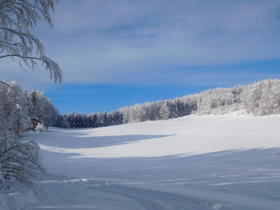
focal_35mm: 40
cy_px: 105
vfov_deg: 36.0
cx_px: 140
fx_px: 324
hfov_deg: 46.8
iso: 125
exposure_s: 1/640
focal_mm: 7.1
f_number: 7.8
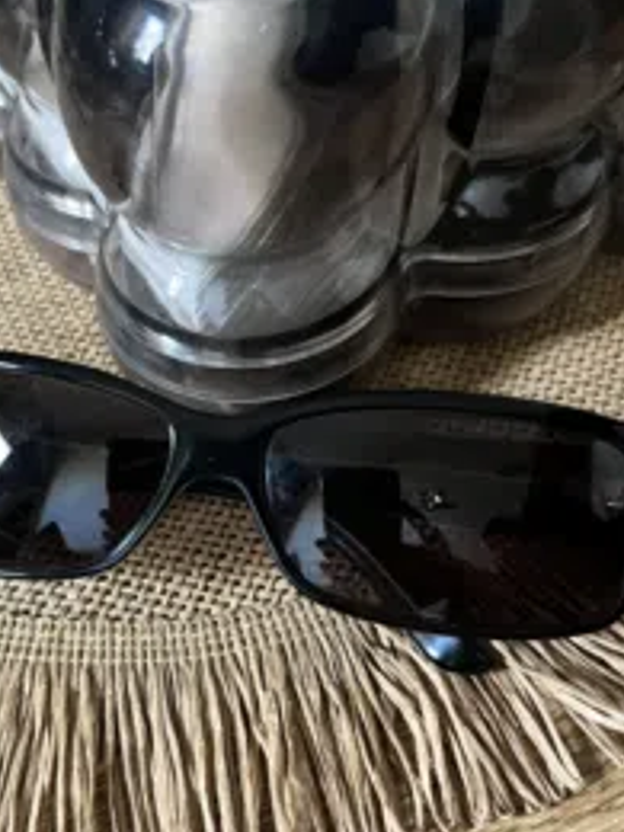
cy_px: 534
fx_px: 961
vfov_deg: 46.3
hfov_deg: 35.5
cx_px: 189
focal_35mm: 40
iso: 400
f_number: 1.6
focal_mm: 5.1
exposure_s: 1/33
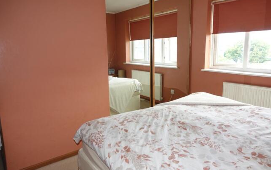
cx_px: 138
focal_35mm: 25
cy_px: 83
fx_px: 185
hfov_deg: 72.5
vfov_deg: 49.3
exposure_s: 1/50
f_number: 2.5
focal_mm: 8.8
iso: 100
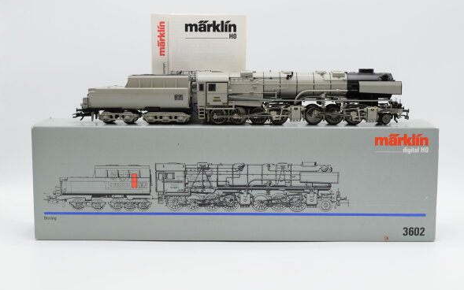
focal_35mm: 55
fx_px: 689
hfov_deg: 37.2
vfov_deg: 23.7
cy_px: 138
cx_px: 235
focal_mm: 35
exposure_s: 1/200
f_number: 8
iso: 400
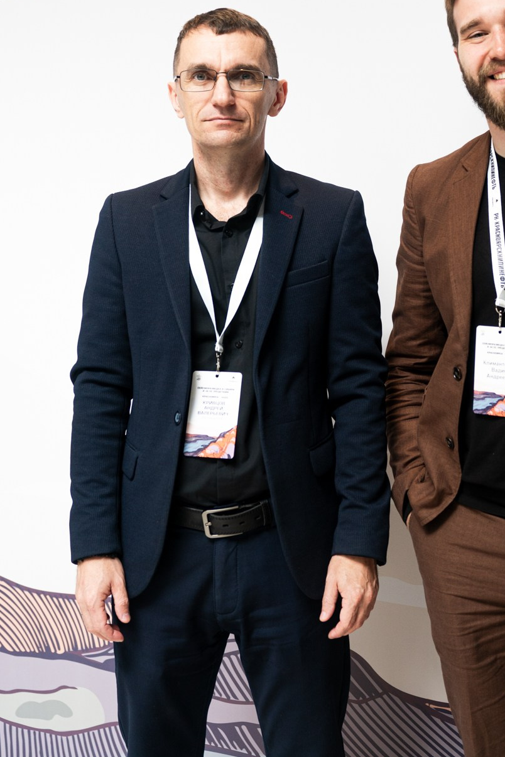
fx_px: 1283
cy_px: 193
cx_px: 361
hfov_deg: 22.1
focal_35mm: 61
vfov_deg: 32.3
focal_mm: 38.3
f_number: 2.8
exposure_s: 1/125
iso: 200
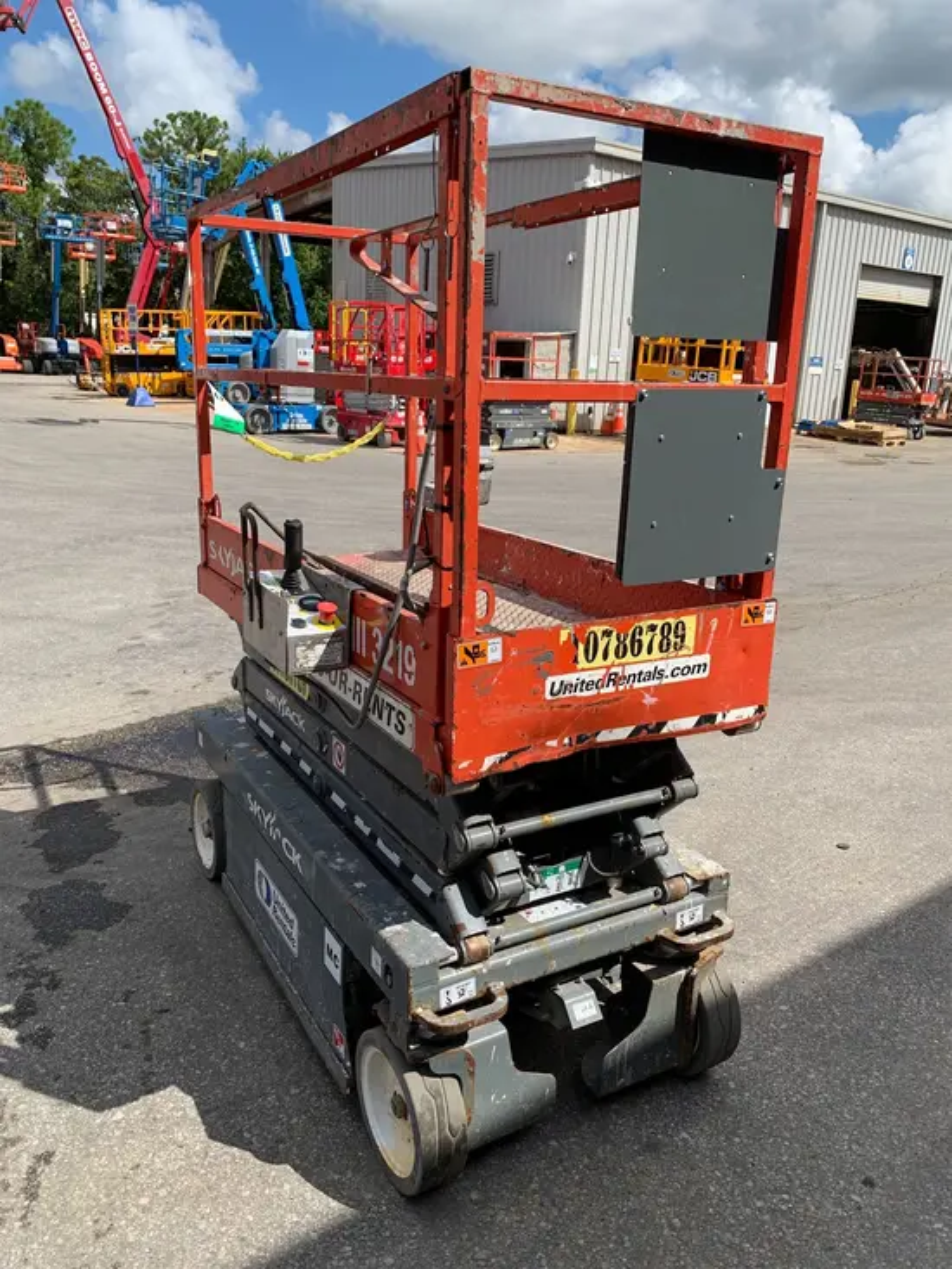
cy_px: 634
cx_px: 476
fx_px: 953
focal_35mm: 26
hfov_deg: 53.1
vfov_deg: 67.3
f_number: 1.8
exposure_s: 1/2160
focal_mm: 4.25
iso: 25
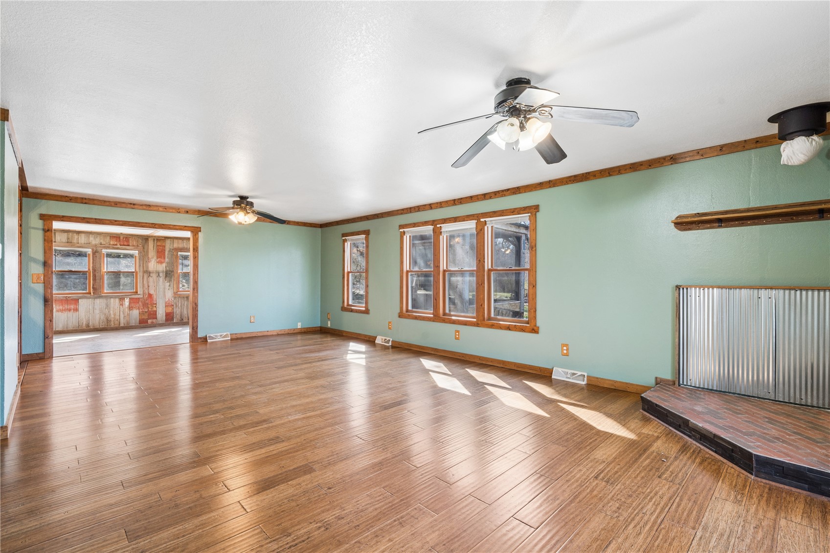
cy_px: 276
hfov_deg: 96.7
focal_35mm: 16
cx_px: 415
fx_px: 369
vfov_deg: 73.7
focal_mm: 16
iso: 400
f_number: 9
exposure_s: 1/15
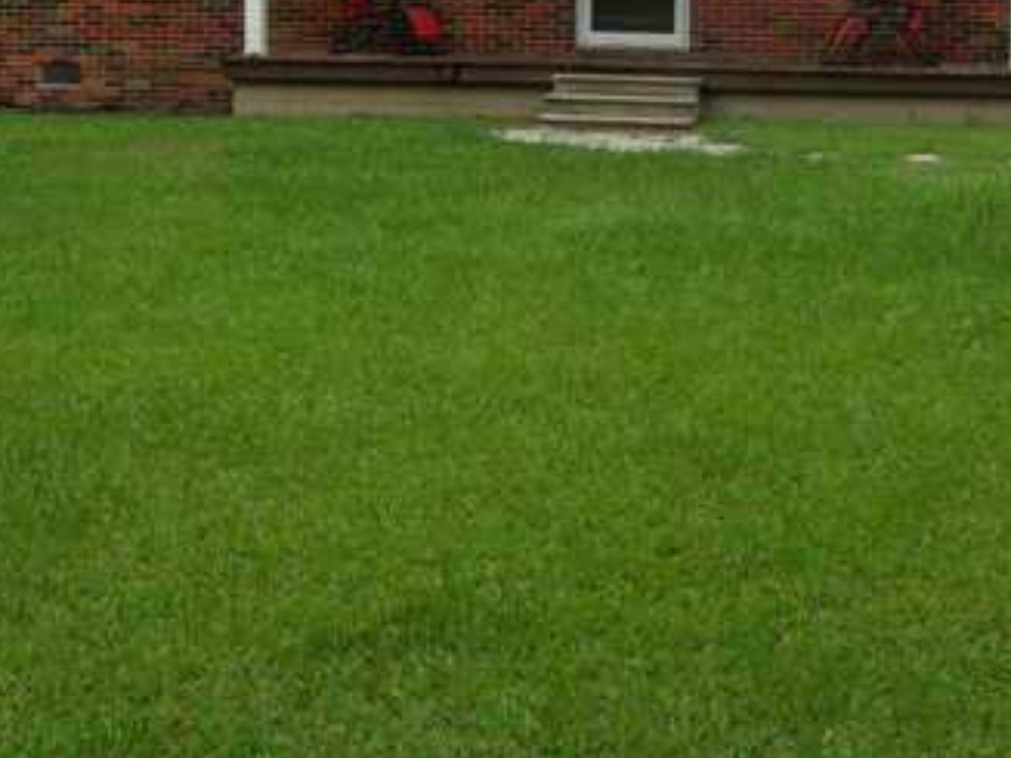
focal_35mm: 66
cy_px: 90
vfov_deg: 21.8
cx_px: 822
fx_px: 1927
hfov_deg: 28.7
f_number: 3
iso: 80
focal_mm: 4.9
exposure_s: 1/340
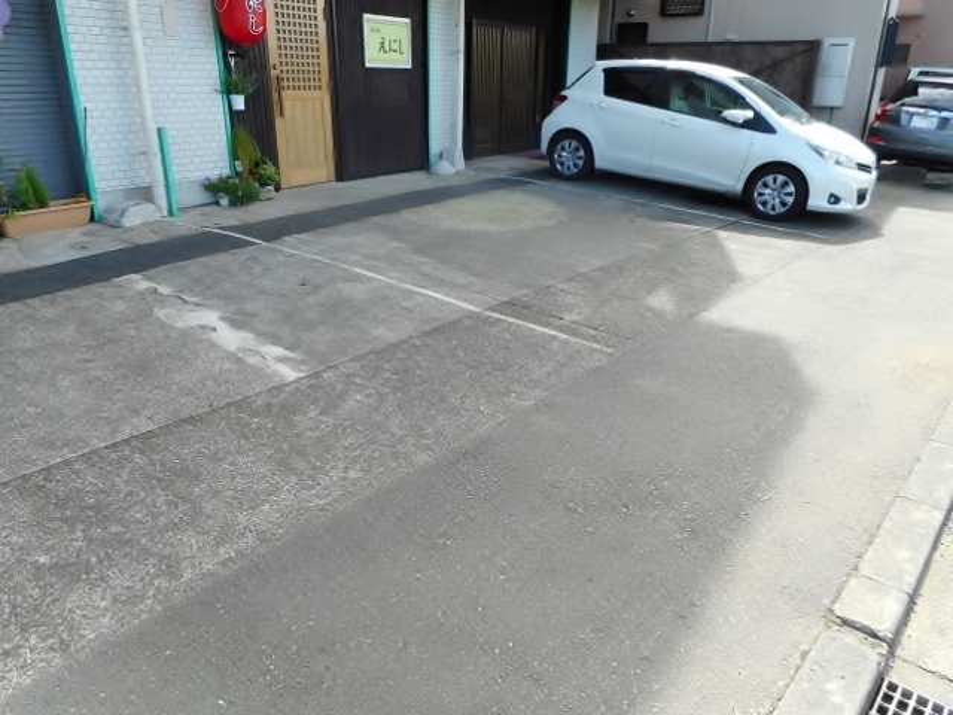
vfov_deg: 54.9
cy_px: 358
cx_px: 476
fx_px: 688
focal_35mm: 25
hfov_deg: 69.4
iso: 80
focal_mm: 4.5
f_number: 3.7
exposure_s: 1/160
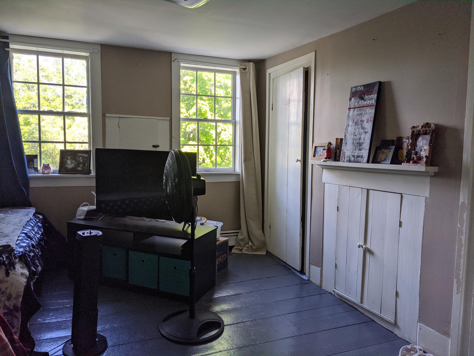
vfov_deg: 51.4
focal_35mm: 27
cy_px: 178
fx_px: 370
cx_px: 237
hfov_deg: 65.3
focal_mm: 4.38
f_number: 1.73
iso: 64
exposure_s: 1/105
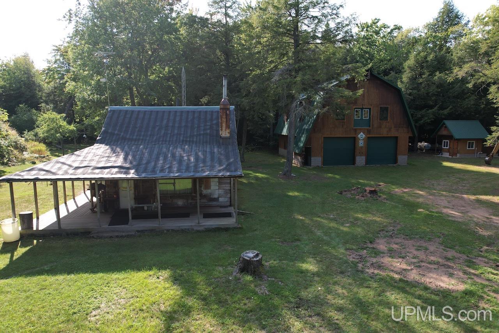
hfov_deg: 78.6
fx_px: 305
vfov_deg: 57.2
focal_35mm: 22
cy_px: 166
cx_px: 250
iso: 100
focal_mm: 8.38
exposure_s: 1/500
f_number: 2.8
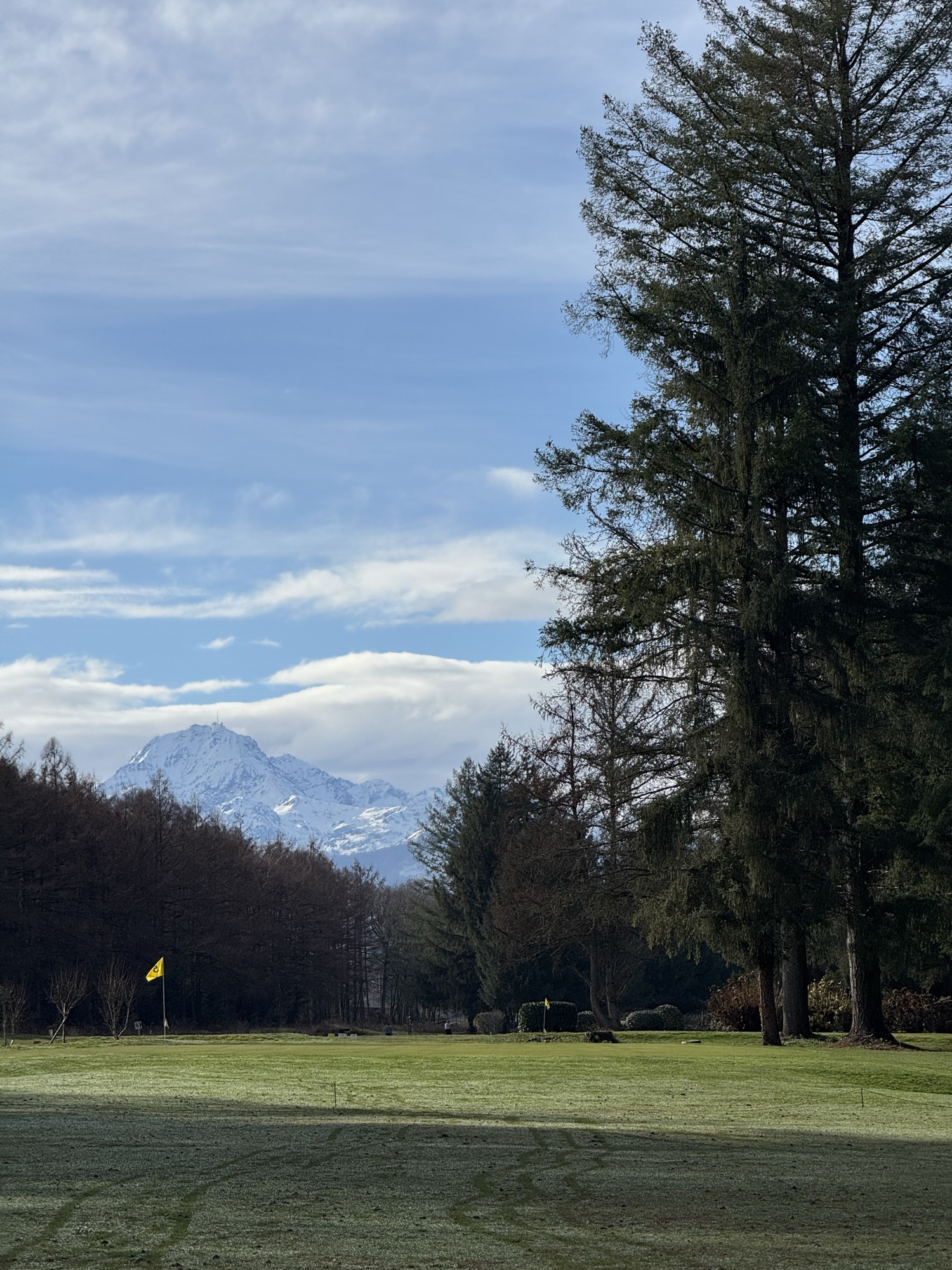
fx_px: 4400
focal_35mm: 120
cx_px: 476
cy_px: 635
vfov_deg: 16.4
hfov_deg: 12.3
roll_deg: +0.8
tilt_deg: +5.3
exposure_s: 1/3058
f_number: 2.8
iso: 50
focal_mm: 15.66
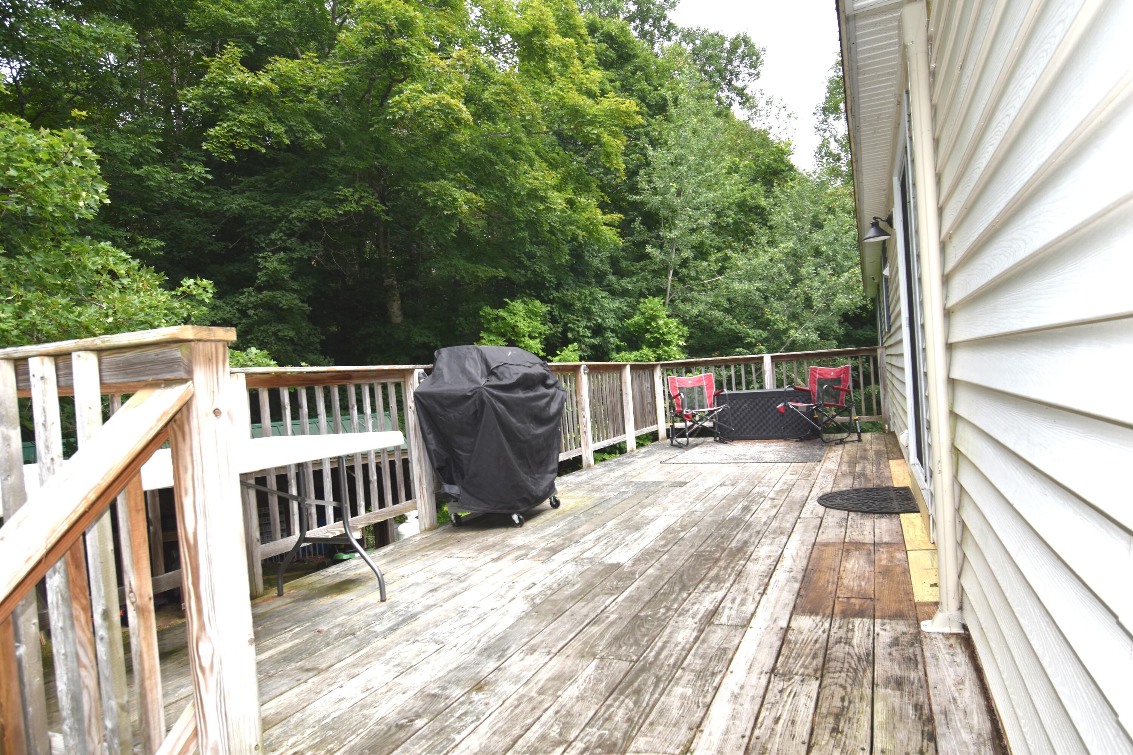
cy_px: 378
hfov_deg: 73.7
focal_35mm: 24
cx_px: 566
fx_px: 755
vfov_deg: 53.1
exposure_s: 1/160
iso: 100
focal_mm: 16
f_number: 6.3
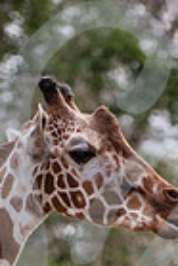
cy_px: 323
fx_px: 4194
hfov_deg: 2.4
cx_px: 57
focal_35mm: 567
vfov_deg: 3.6
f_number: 2.8
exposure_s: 1/400
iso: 100
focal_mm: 175
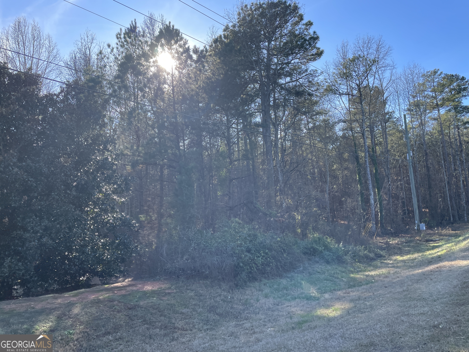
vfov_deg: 53.1
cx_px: 234
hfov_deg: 67.3
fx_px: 352
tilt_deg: +4.2
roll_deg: +4.4
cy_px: 176
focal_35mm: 26
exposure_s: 1/643
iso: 32
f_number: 1.6
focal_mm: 4.2
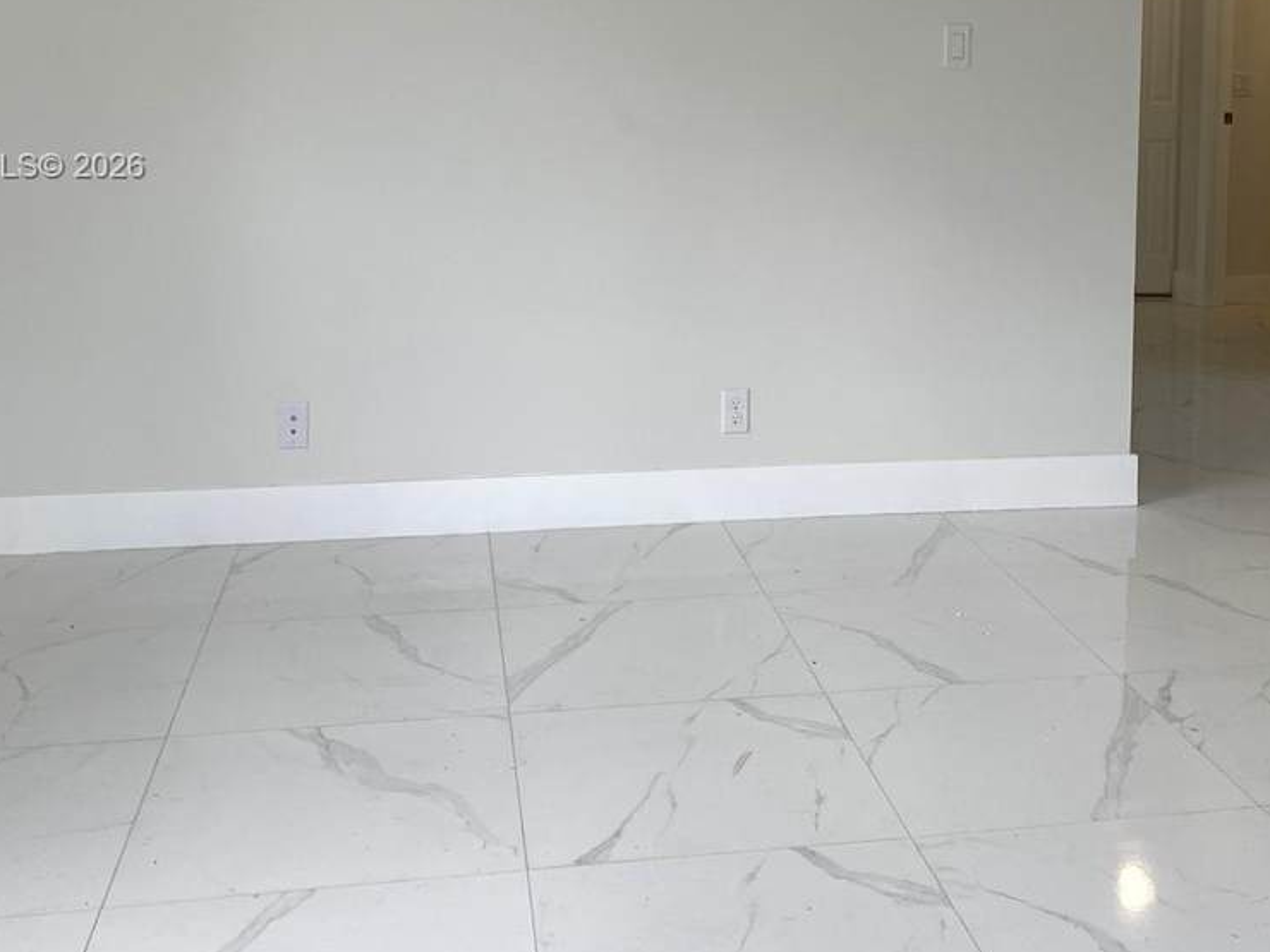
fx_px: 1651
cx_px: 815
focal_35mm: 45
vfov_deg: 31.2
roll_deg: -1.1
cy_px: 168
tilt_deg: -4.2
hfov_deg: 41.7
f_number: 1.8
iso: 32
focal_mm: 4.25
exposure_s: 1/120
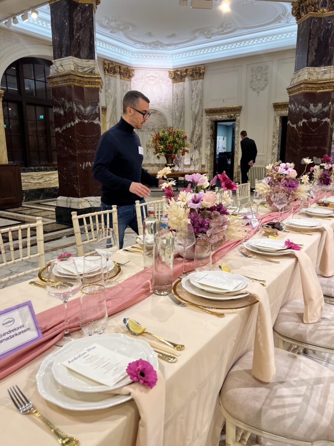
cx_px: 167
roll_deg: +0.0
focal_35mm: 26
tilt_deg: -16.6
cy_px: 223
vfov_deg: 67.3
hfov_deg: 53.1
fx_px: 334
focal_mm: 5.7
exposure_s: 1/121
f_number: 1.5
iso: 100
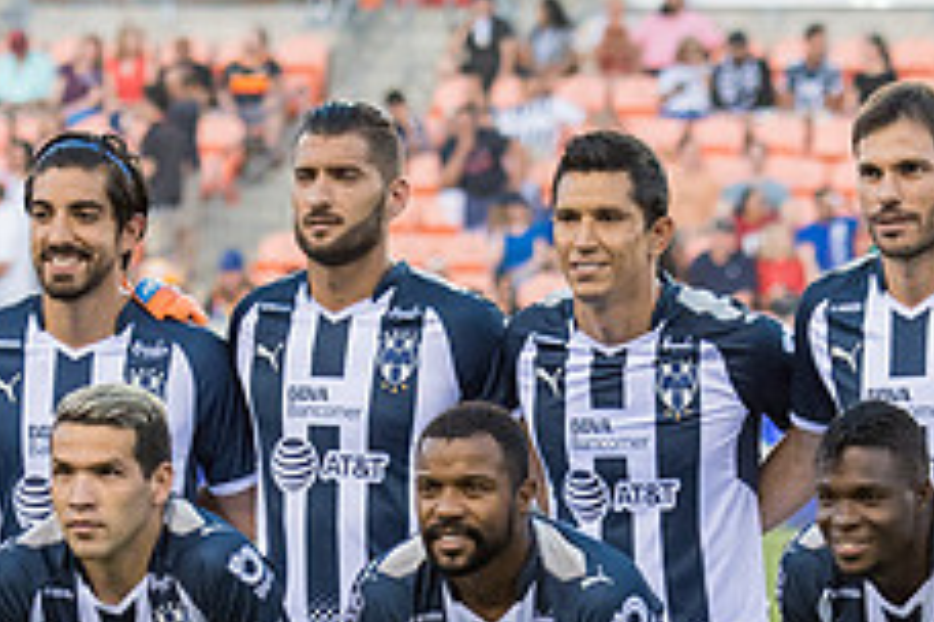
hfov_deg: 4.5
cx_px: 550
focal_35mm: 460
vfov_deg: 3.0
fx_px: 11934
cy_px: 706
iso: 1250
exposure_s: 1/1250
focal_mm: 95
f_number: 4
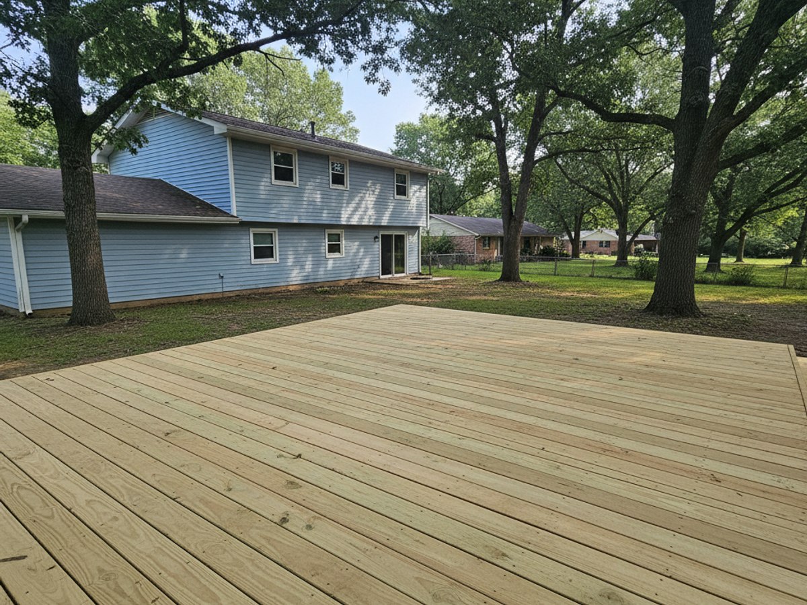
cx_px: 404
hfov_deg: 67.3
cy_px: 302
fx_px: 606
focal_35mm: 26
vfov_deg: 53.1
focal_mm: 5.7
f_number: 1.6
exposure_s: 1/1117
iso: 418
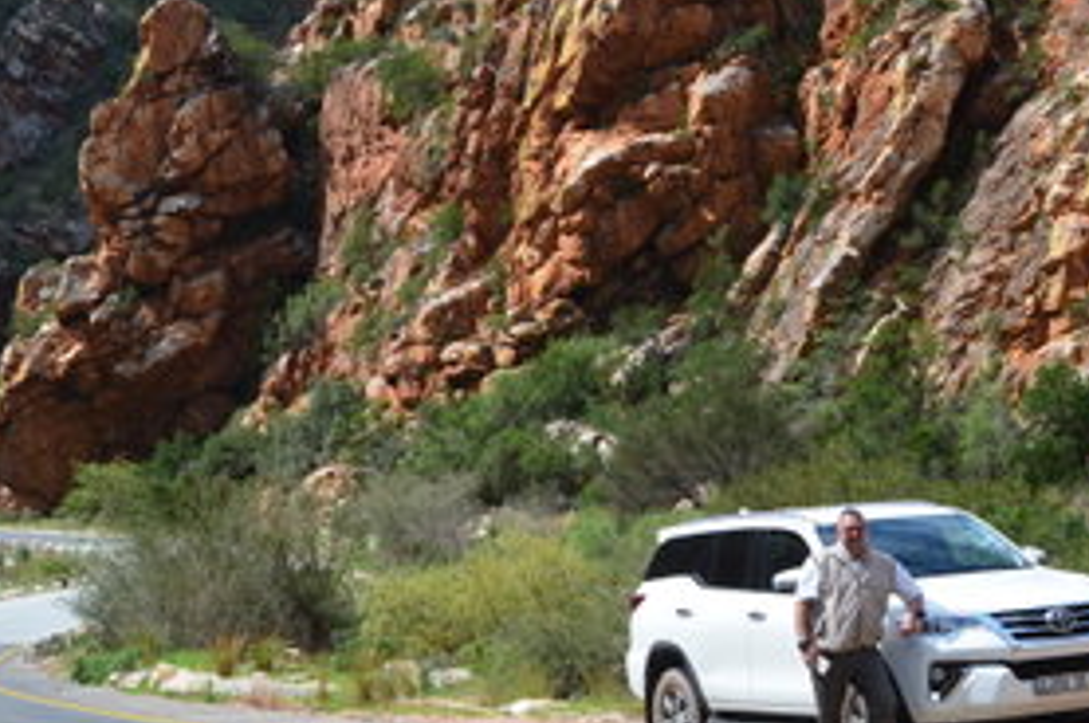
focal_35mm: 91
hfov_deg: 22.4
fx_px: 2745
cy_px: 251
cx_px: 519
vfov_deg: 15.0
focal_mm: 35
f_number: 10
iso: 250
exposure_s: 1/250
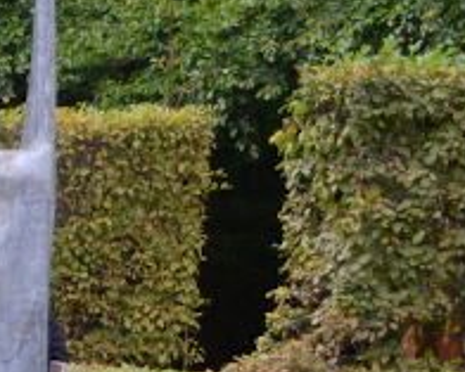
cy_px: 133
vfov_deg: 4.5
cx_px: -671
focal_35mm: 344
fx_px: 4737
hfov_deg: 5.4
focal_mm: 40
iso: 250
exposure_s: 1/125
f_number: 5.6
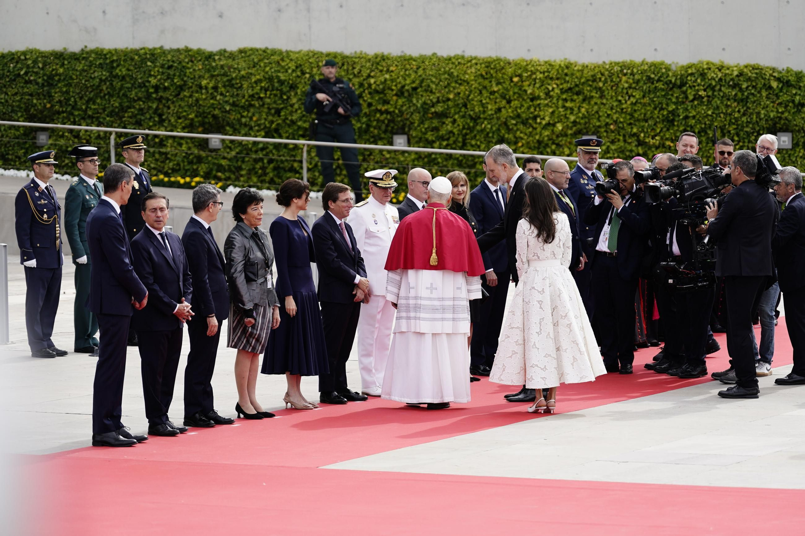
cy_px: 268
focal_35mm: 179
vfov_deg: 7.7
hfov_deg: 11.5
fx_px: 4002
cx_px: 402
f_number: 4
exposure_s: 1/800
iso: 160
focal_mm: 179
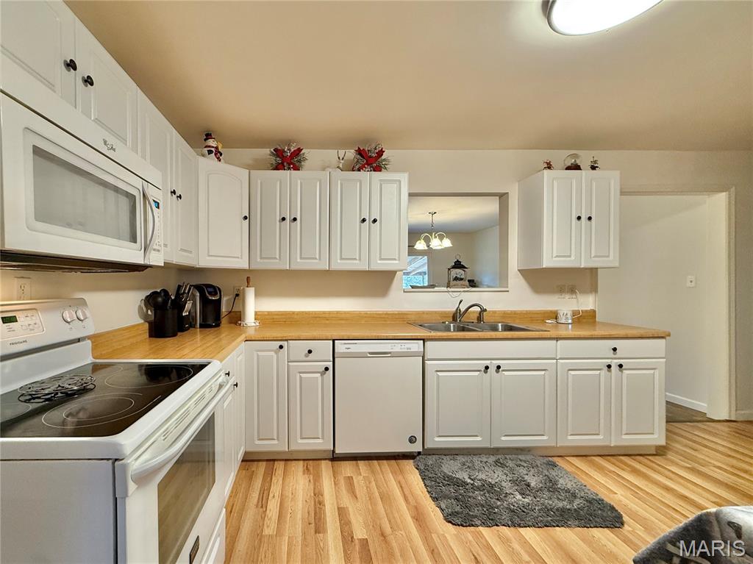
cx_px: 376
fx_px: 304
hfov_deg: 102.1
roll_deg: -0.2
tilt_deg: +0.8
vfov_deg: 85.6
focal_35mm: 14
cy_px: 282
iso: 200
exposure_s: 1/60
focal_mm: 2.22
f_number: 2.2
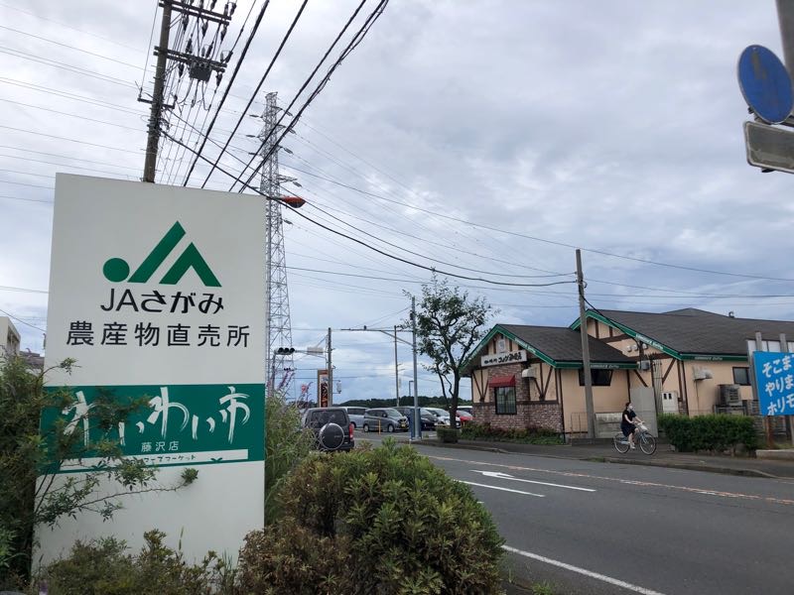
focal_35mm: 28
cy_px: 298
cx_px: 397
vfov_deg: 49.7
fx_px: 642
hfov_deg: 63.4
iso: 20
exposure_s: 1/2667
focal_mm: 3.99
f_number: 1.8
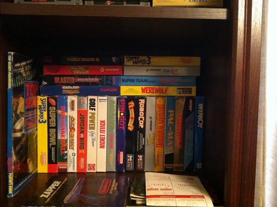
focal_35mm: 35
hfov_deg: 52.7
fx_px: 280
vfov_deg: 40.6
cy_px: 104
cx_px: 138
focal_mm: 3.85
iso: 1000
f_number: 2.8
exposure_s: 1/15
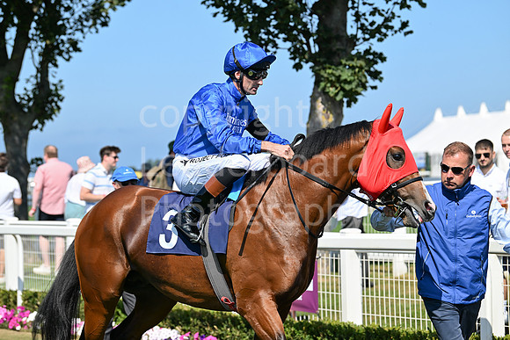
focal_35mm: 125
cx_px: 255
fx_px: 1771
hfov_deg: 16.4
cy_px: 170
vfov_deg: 11.0
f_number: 5
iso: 400
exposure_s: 1/2500
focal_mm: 125
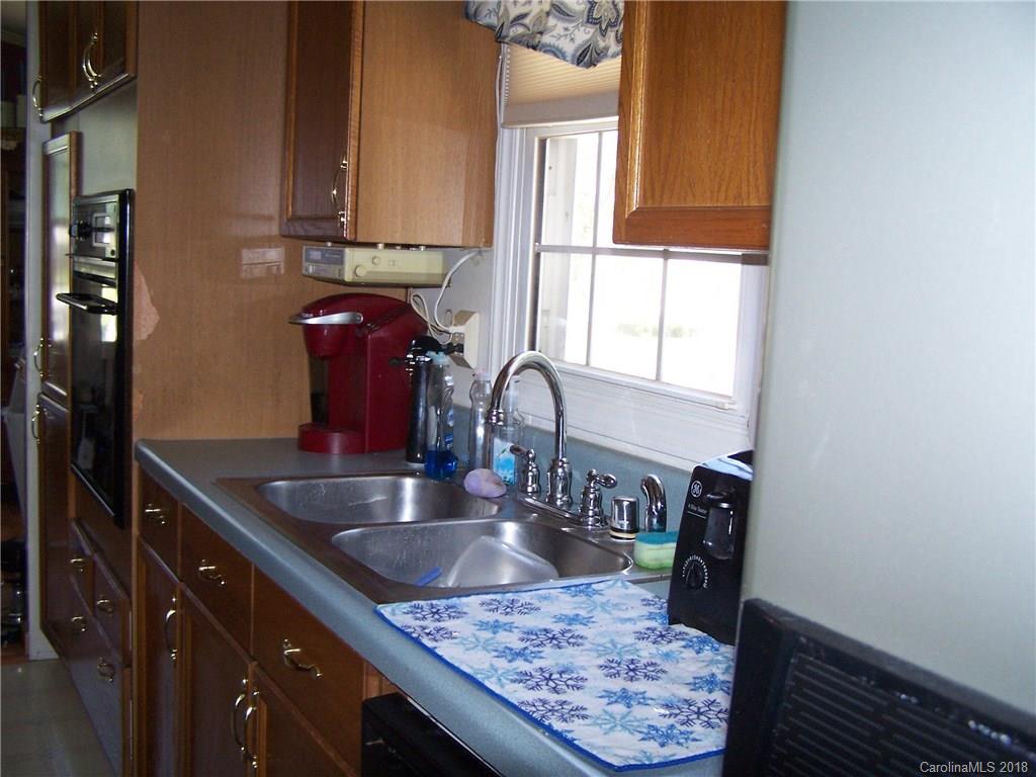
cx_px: 518
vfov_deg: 37.7
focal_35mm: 38
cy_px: 388
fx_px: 1137
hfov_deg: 49.0
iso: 140
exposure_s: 1/60
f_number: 2.8
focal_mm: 6.3
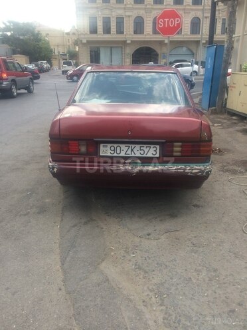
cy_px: 165
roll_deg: +0.3
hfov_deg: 48.2
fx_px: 276
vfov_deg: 61.7
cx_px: 124
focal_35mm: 29
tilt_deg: -18.7
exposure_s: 1/326
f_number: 2.2
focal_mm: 4.15
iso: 32
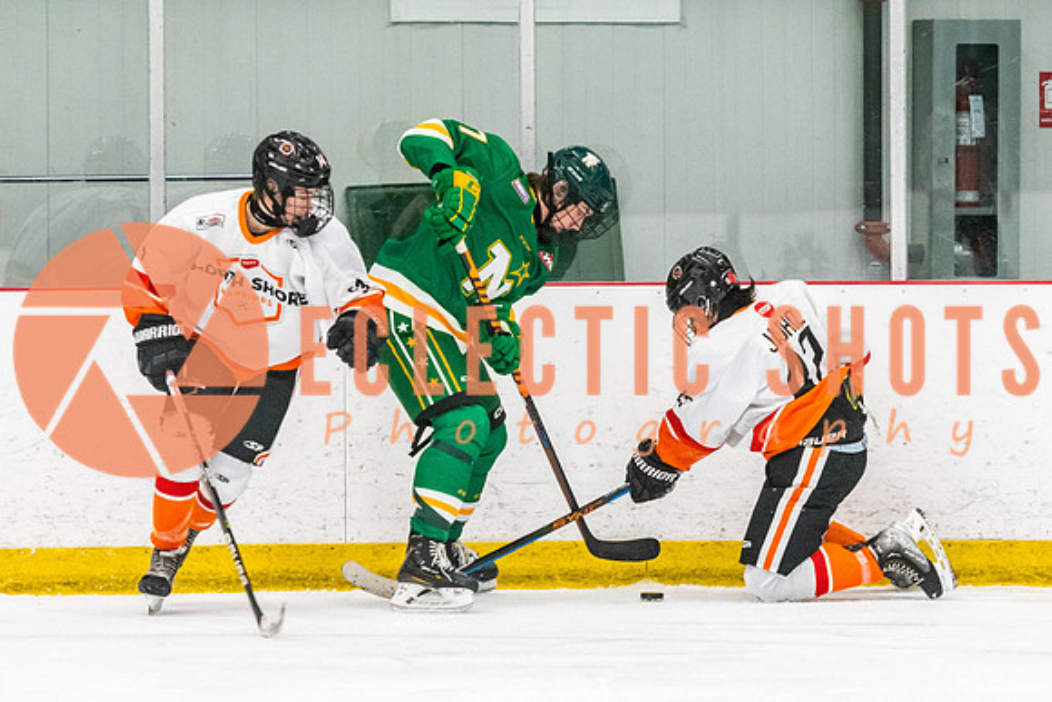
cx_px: 606
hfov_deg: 7.5
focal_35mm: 276
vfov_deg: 5.0
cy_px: 369
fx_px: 8068
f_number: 2.8
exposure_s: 1/640
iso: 2200
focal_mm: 135
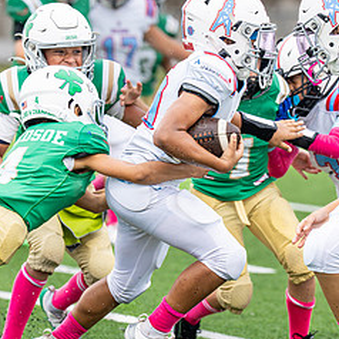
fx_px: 4454
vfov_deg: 4.4
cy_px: 155
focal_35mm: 402
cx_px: 168
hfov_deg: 4.4
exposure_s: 1/1000
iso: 400
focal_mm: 148
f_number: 2.8
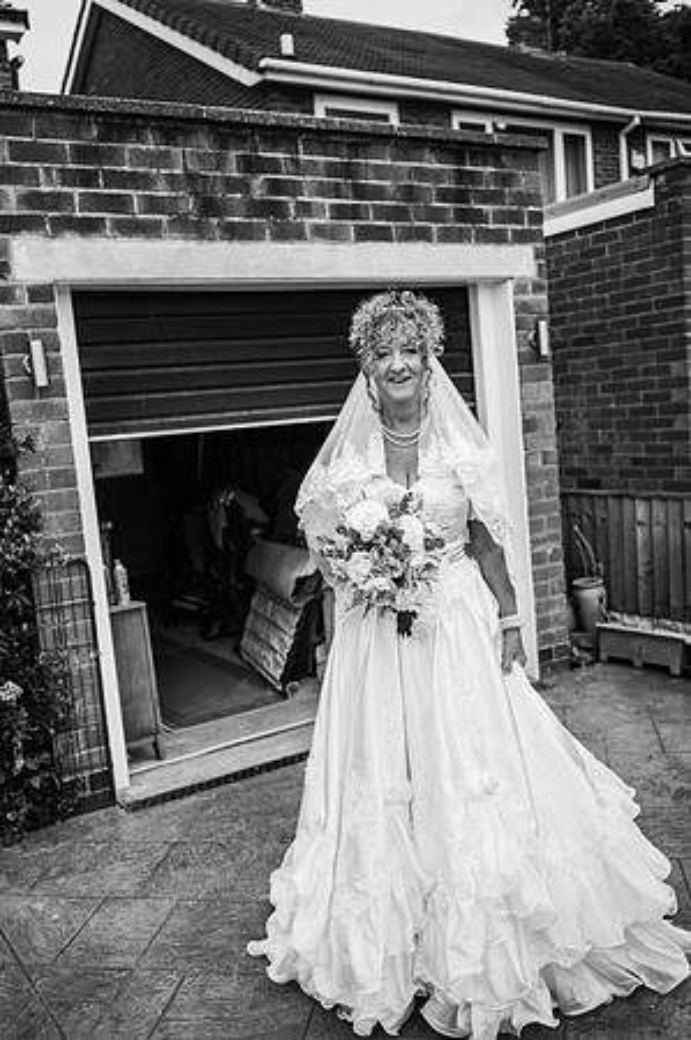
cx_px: 346
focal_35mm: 35
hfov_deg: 37.8
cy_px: 520
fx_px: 1010
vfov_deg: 54.5
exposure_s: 1/2500
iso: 100
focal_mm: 35
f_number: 1.8
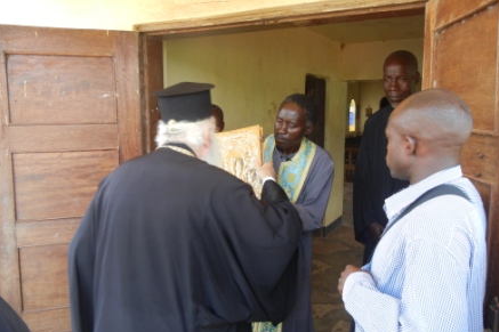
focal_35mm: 32
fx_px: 443
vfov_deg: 41.1
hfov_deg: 58.7
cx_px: 255
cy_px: 164
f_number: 3.5
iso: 160
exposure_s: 1/50.3
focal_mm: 5.4
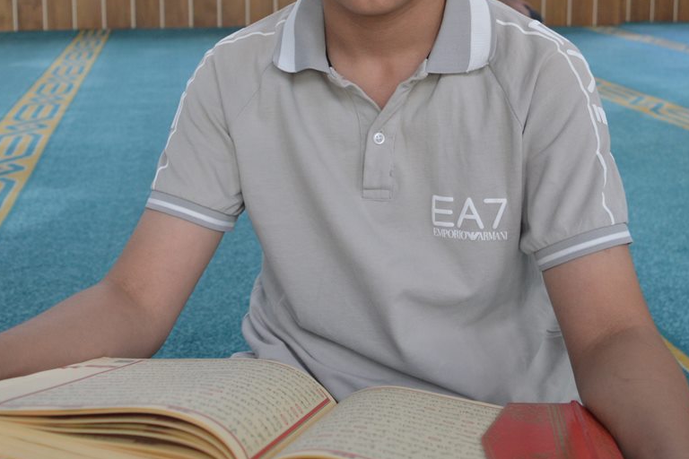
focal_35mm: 48
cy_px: 83
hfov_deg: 41.1
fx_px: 919
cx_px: 319
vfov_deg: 27.4
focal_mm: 18
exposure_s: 1/60
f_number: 4
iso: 400
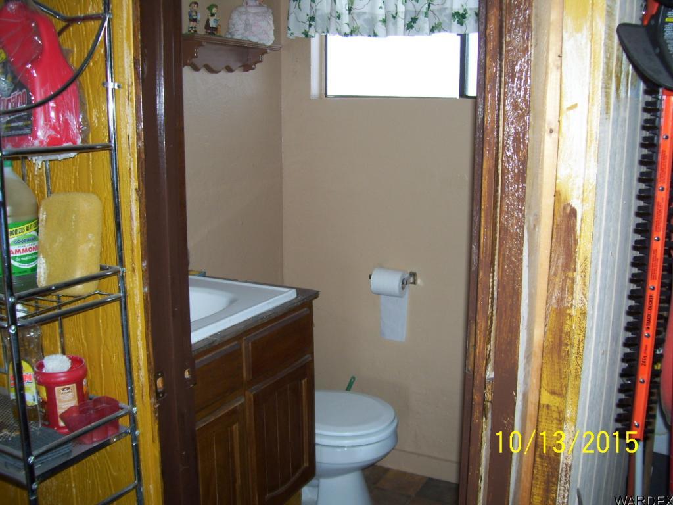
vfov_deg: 39.7
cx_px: 336
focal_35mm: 36
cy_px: 252
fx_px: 700
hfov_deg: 51.4
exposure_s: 1/60
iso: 80
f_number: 2.7
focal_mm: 6
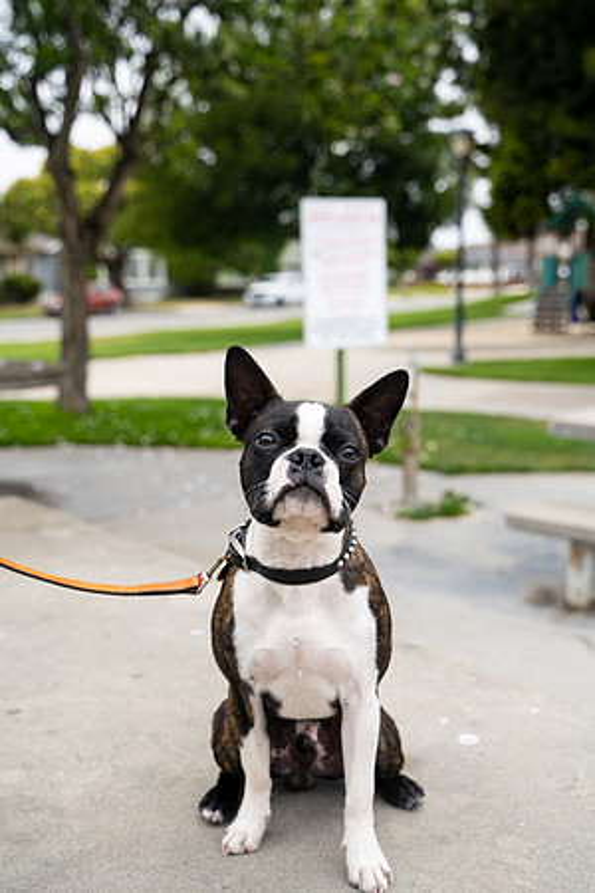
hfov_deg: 31.2
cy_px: 446
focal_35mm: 43
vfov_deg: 45.4
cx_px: 298
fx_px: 1066
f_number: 4
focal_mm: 43
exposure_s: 1/500
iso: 640
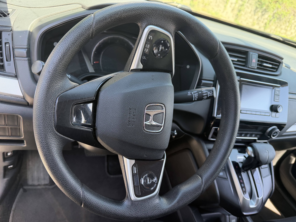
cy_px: 113
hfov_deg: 69.4
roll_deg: -14.4
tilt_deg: -35.1
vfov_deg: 54.9
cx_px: 142
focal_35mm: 25
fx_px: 214
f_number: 1.78
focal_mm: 6.76
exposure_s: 1/222
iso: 200
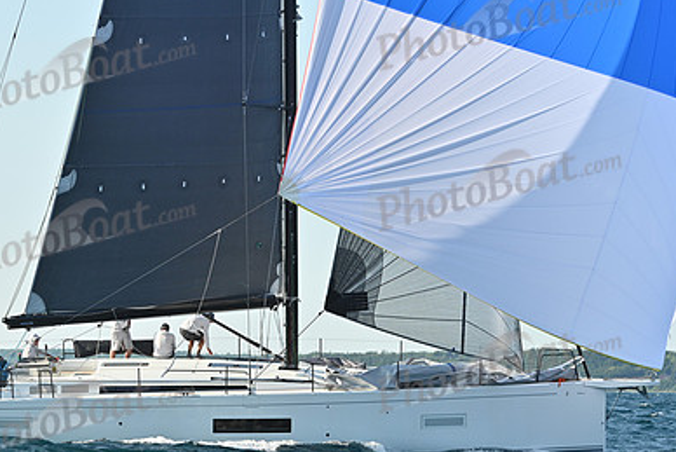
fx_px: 3794
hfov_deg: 10.2
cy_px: 301
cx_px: 287
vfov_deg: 6.8
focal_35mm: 202
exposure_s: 1/1600
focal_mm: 135
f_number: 5
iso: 320
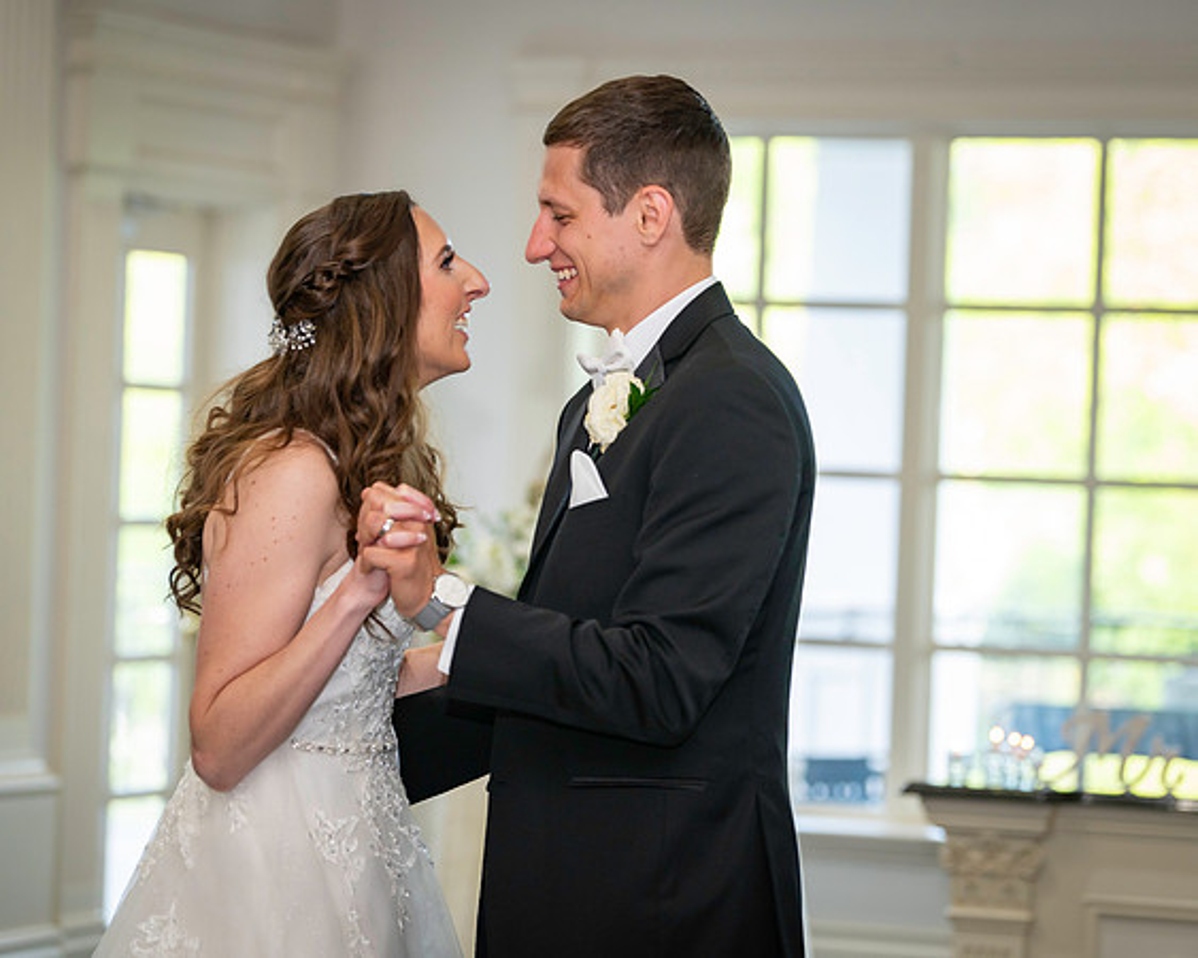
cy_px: 479
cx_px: 687
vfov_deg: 12.2
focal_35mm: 126
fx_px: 4476
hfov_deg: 15.2
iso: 1000
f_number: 3.5
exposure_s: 1/100
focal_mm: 112
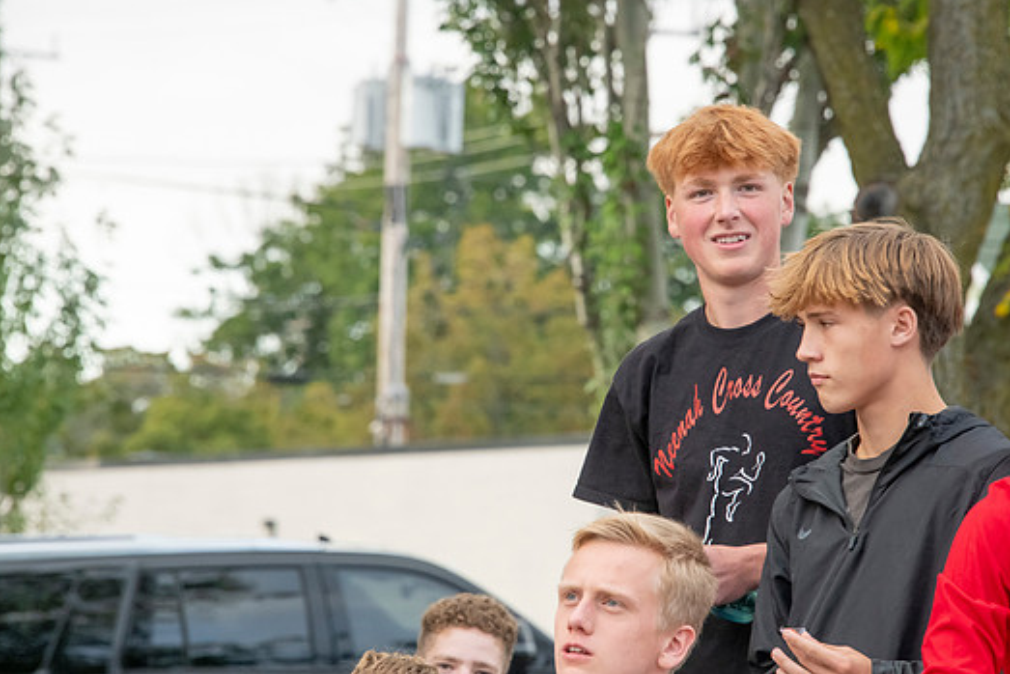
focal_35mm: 277
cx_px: 537
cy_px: 354
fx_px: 7773
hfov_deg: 7.4
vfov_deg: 5.0
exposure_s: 1/320
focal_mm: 250
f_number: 11
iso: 3200
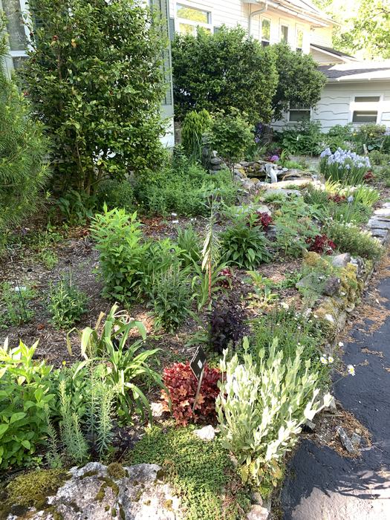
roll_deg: +1.8
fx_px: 391
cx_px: 195
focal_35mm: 26
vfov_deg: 67.3
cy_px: 260
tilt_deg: -21.1
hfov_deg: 53.1
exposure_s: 1/122
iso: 40
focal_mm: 4.25
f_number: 1.8
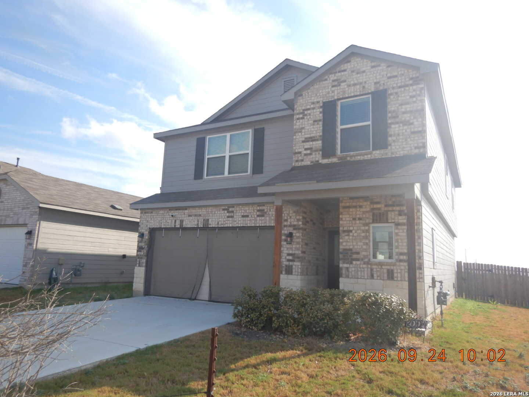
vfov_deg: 56.8
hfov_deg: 71.6
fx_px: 367
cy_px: 198
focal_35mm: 24
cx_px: 264
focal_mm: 4.3
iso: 125
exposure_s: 1/1250
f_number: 2.8
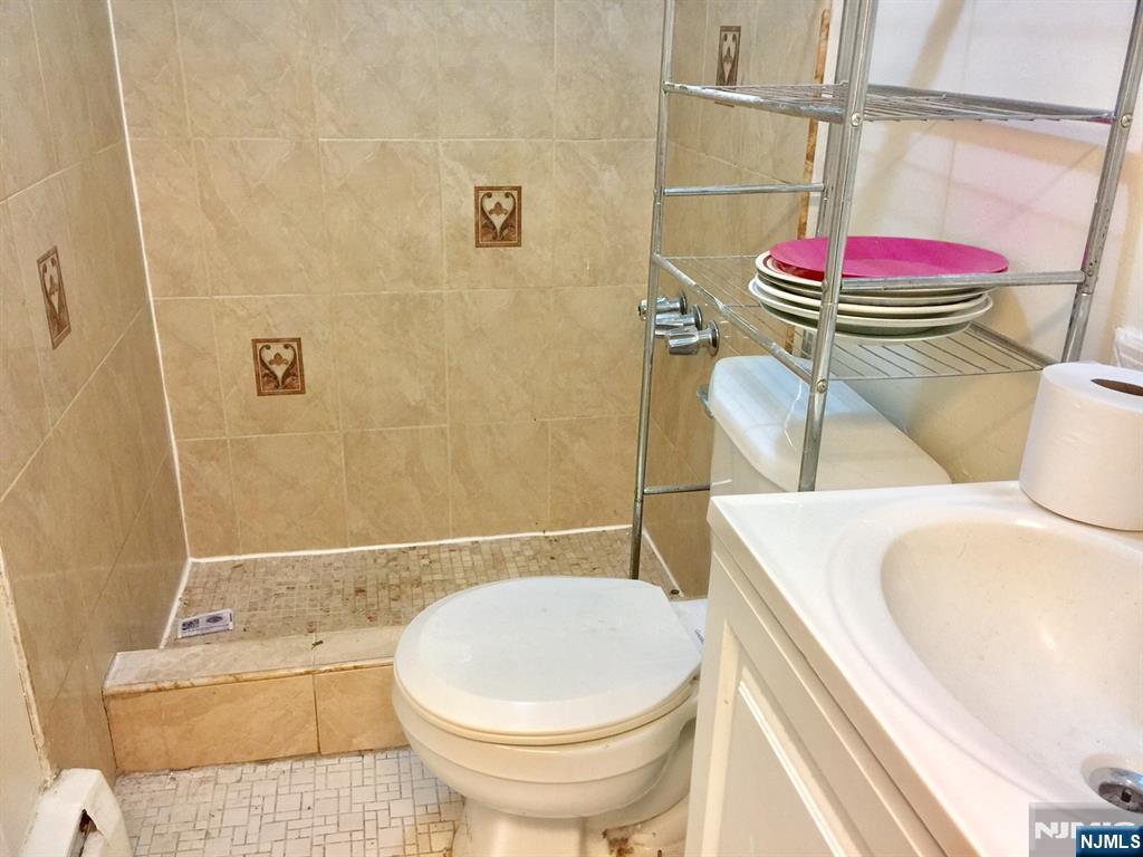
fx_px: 958
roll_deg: -1.6
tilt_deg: -22.7
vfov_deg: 48.2
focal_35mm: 29
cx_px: 572
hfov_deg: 61.7
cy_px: 428
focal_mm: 4.15
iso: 64
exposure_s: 1/15
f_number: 2.2
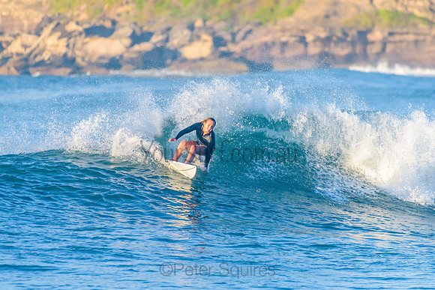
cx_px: 217
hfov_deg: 3.4
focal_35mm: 608
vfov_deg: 2.3
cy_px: 145
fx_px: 7348
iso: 640
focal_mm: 500
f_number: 5.6
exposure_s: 1/2000
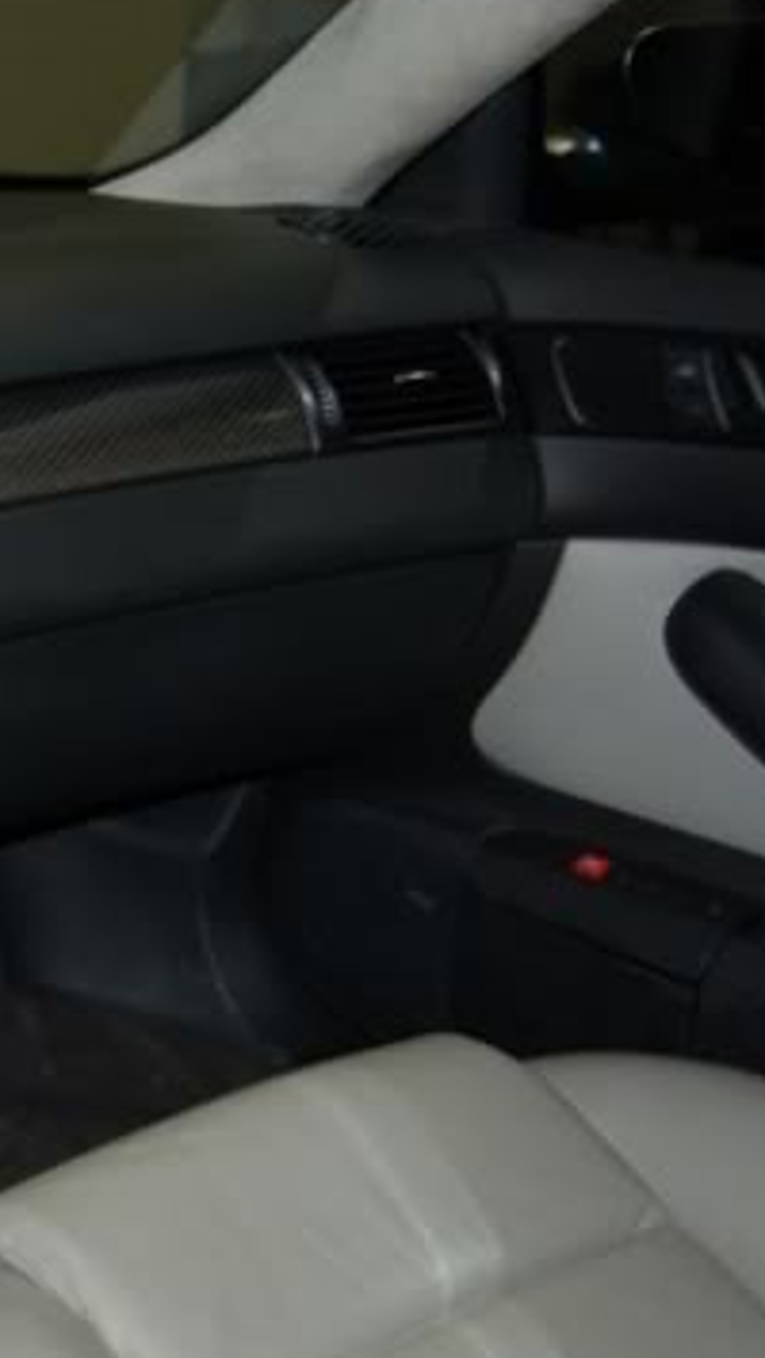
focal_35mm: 61
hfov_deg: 16.5
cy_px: 796
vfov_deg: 34.3
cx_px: -618
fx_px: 2197
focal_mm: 18
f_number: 3.5
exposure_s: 1/60
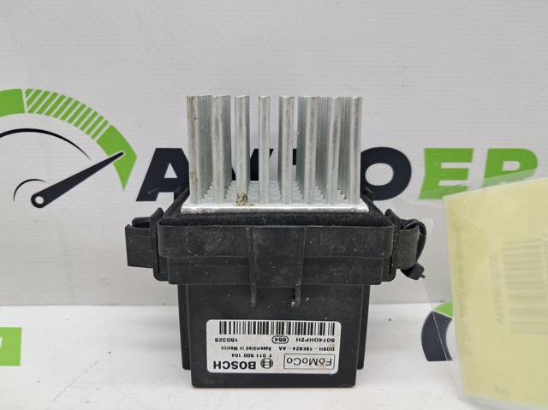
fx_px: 427
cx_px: 274
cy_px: 205
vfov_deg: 51.3
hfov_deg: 65.4
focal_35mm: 27
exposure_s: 1/50
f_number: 1.8
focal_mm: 4
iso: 50
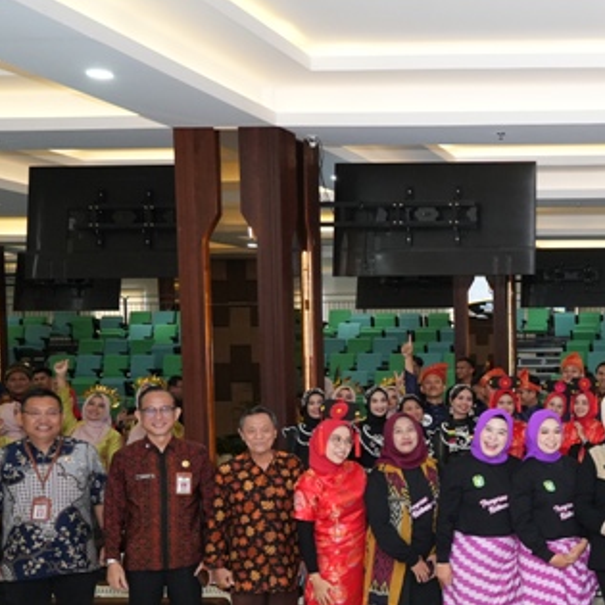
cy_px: 402
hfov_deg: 28.1
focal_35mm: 54
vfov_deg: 31.4
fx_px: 1068
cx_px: 705
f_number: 4
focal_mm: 25
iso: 3200
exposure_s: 1/200
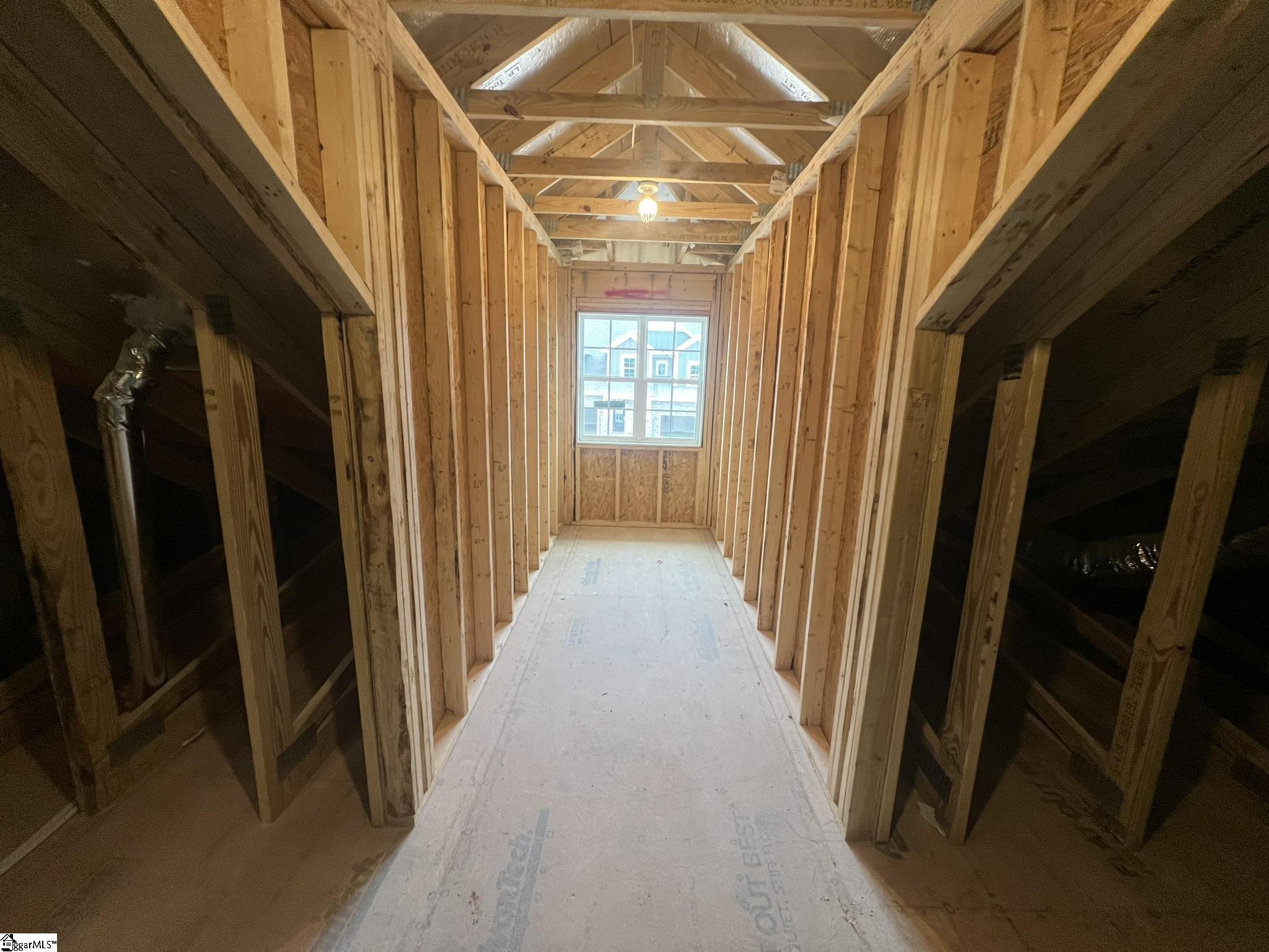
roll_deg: -1.6
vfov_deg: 89.9
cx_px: 634
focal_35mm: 13
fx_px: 477
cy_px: 476
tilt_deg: -12.2
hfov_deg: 106.2
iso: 160
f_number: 1.8
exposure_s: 1/60
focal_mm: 1.57
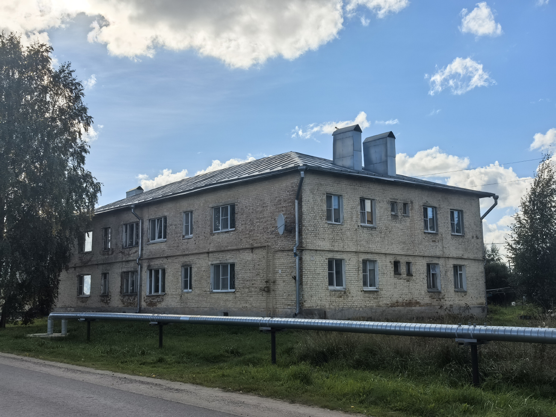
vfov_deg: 35.1
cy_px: 208
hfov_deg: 45.8
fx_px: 659
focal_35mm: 41
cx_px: 278
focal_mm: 6.98
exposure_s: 1/4831
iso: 50
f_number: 2
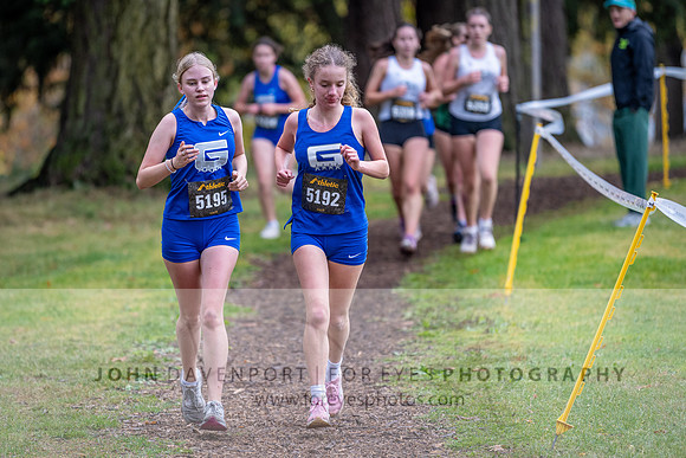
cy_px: 220
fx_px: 4880
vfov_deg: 5.4
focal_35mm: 256
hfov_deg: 8.0
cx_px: 298
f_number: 2.8
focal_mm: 200
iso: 640
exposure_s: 1/1000
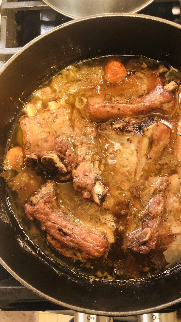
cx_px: 119
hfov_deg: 37.4
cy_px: 159
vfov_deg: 62.6
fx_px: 265
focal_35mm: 31
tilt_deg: -81.4
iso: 100
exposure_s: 1/5
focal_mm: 4
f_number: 1.8
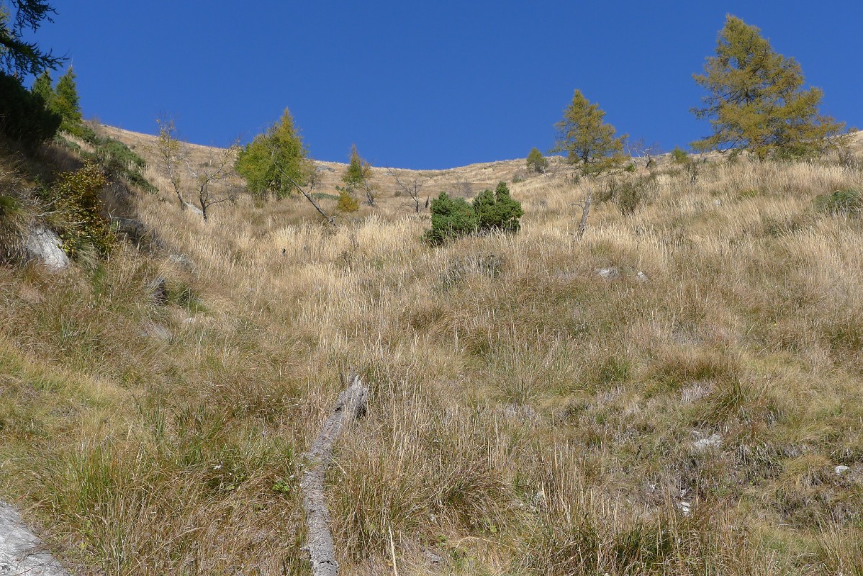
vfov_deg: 37.9
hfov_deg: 54.4
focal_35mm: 35
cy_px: 288
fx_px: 839
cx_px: 432
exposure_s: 1/640
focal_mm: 7.5
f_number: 4
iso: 80
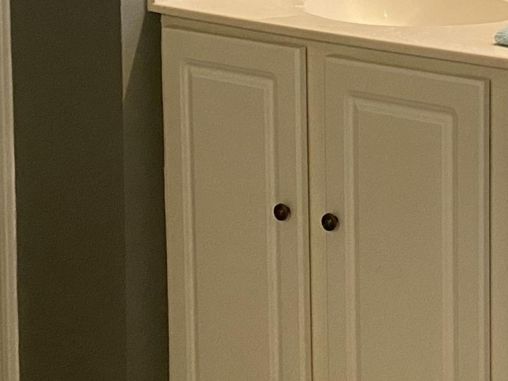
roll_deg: -0.5
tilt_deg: -4.3
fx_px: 1365
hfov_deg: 18.9
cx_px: 730
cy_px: -175
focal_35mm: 93
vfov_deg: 14.9
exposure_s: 1/60
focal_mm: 4.25
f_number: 1.8
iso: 500
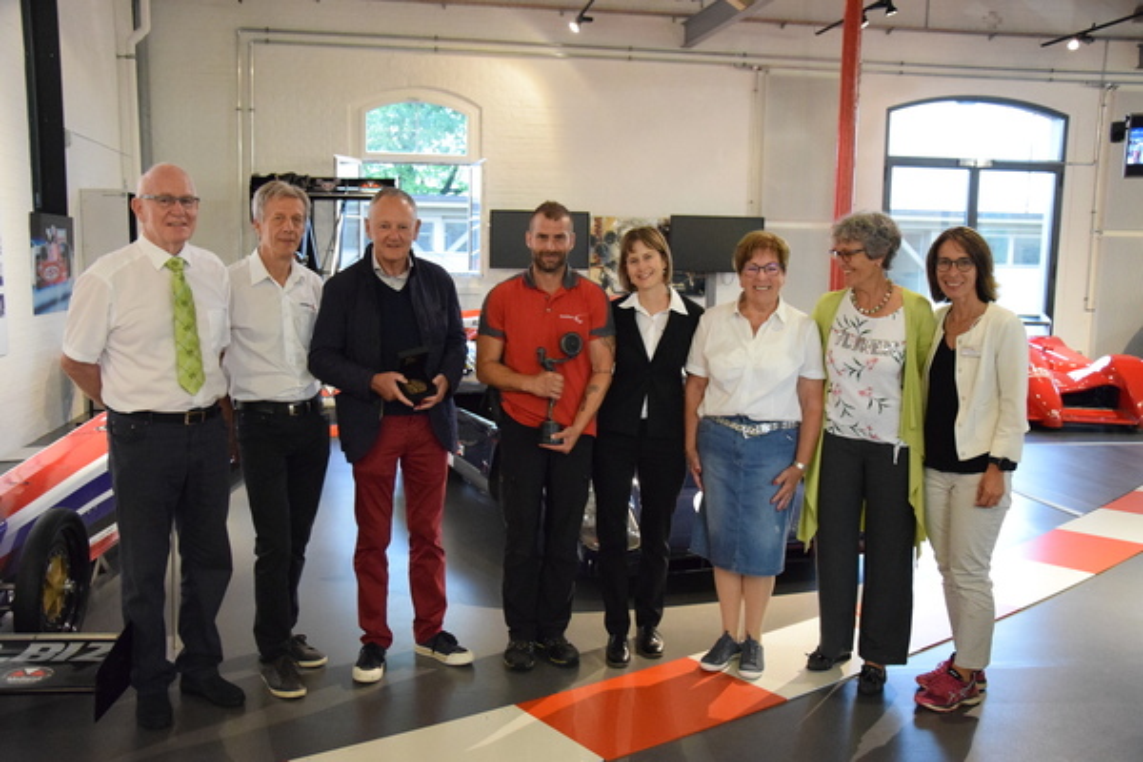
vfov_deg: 36.9
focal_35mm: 36
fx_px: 1143
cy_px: 381
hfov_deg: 53.1
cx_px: 572
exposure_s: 1/160
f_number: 3.8
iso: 5600
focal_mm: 24
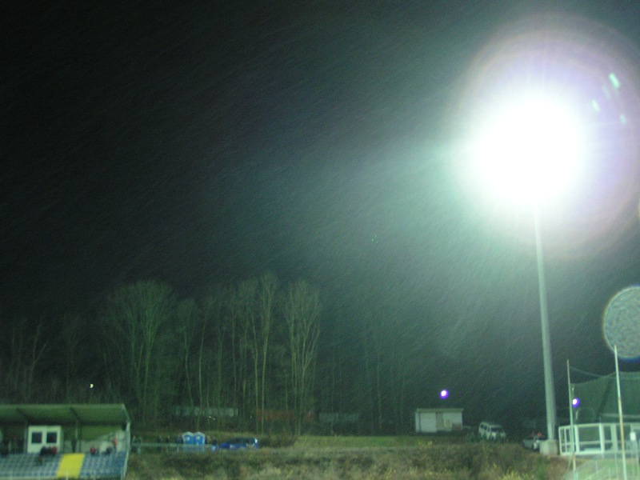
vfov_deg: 32.2
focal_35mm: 45
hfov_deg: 42.1
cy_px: 240
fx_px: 832
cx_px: 320
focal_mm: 6.9
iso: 200
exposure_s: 1/13
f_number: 2.8
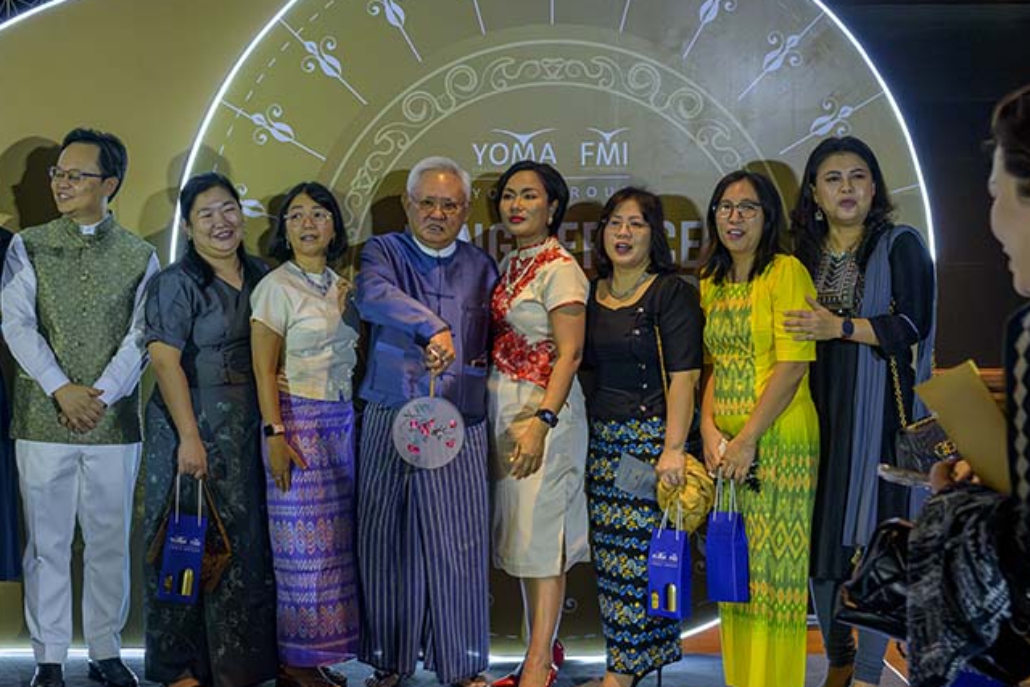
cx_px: 558
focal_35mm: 52
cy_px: 351
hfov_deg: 38.3
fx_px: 1481
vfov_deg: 26.1
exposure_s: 1/250
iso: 7200
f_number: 5
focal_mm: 34.5
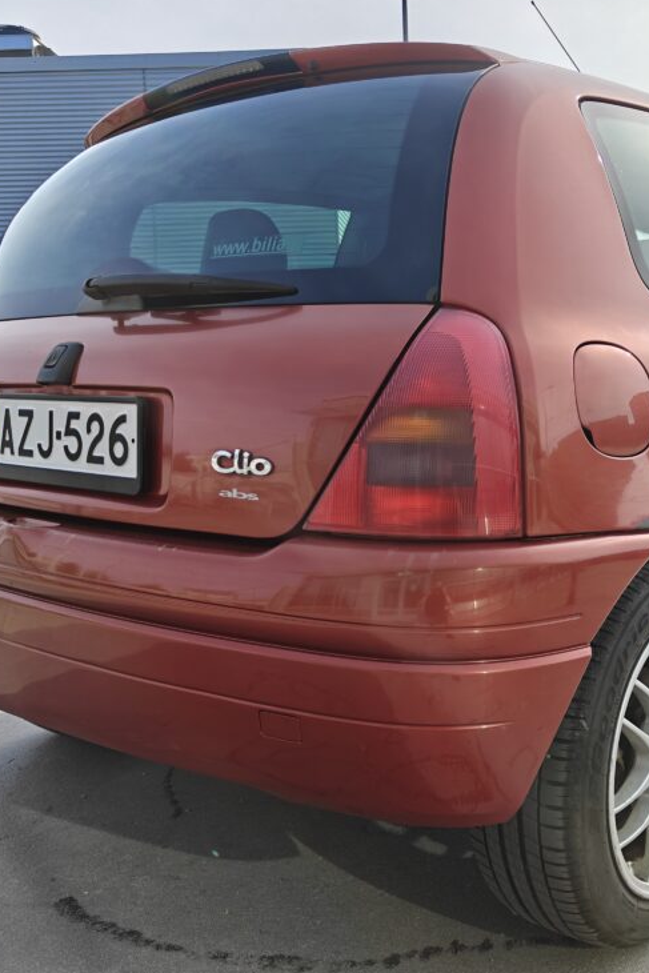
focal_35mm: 35
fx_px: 946
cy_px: 492
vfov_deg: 54.4
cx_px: 473
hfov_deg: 37.1
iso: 80
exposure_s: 1/973
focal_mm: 5.59
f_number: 1.8
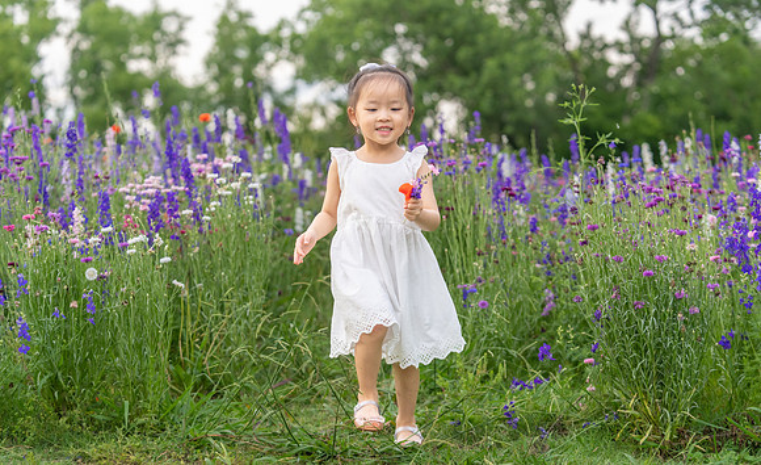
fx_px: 1653
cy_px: 253
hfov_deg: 25.9
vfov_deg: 16.0
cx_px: 379
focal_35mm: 80
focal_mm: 77
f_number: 3.2
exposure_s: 1/1250
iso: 640
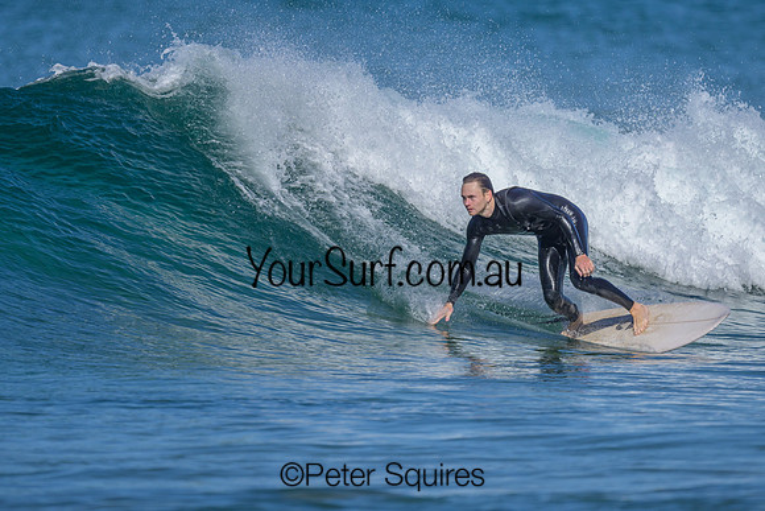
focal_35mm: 1093
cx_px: 356
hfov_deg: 1.9
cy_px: 197
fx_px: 23229
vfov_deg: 1.3
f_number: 6.3
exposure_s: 1/2000
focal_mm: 800
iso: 180
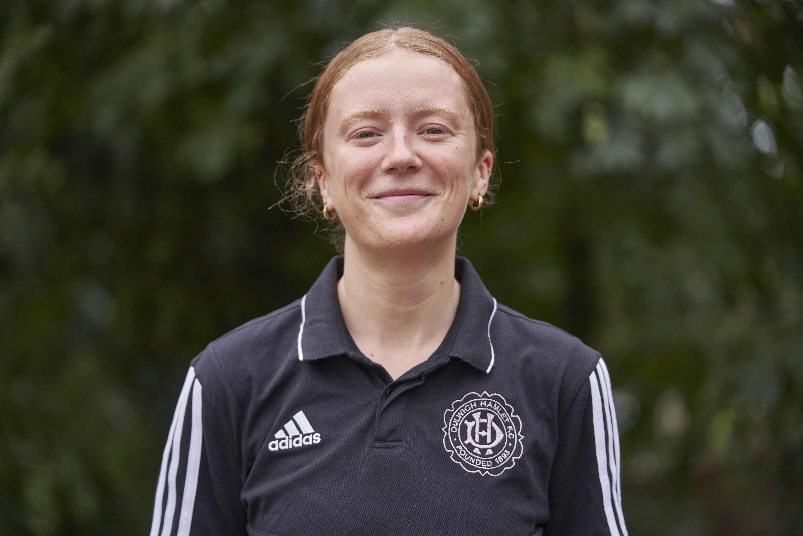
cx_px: 402
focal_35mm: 109
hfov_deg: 18.8
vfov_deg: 12.6
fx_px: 2431
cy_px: 268
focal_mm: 109
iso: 400
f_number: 2.8
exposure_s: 1/1250
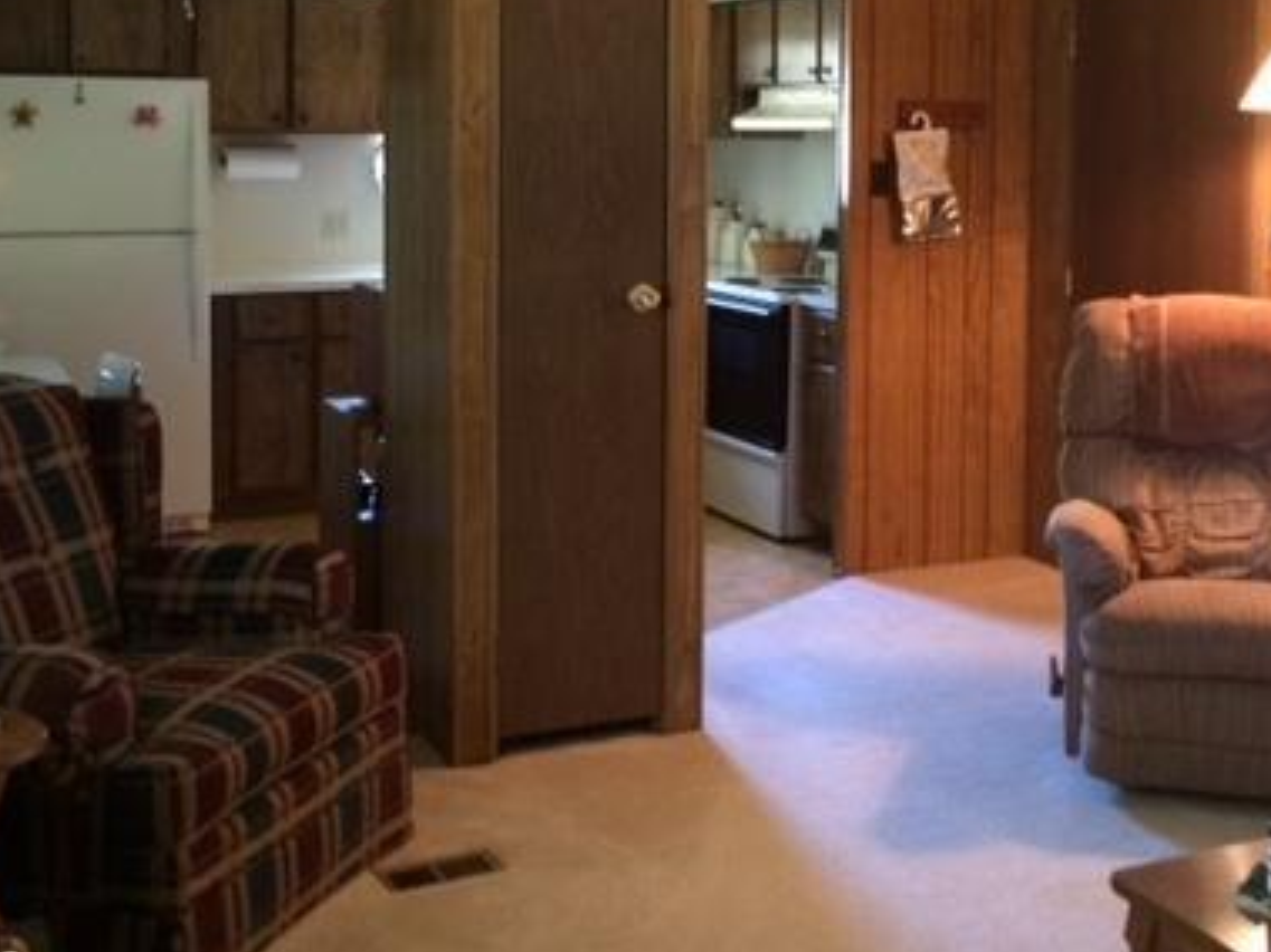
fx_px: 1799
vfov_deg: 29.2
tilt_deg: -3.9
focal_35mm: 49
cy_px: 228
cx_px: 768
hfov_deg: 38.7
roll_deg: -0.1
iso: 250
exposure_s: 1/17
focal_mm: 4.15
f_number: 2.2
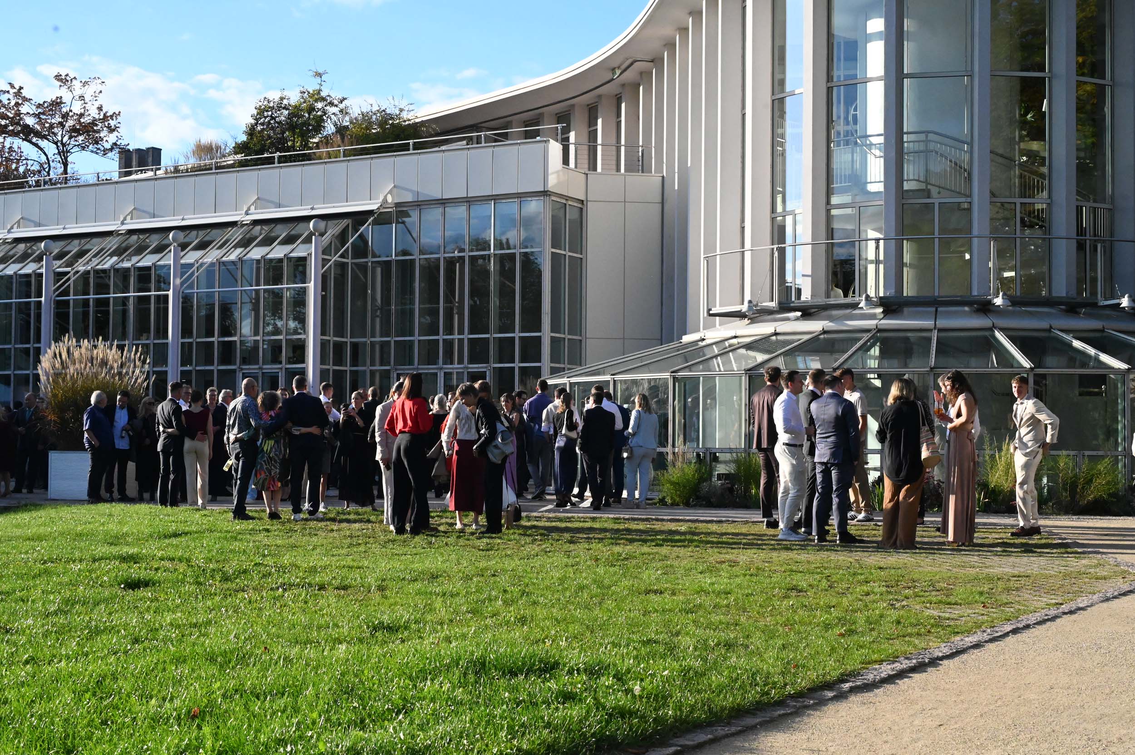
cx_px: 568
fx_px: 1575
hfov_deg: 39.6
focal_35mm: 50
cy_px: 378
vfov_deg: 27.0
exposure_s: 1/3200
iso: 10000
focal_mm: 50
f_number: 13
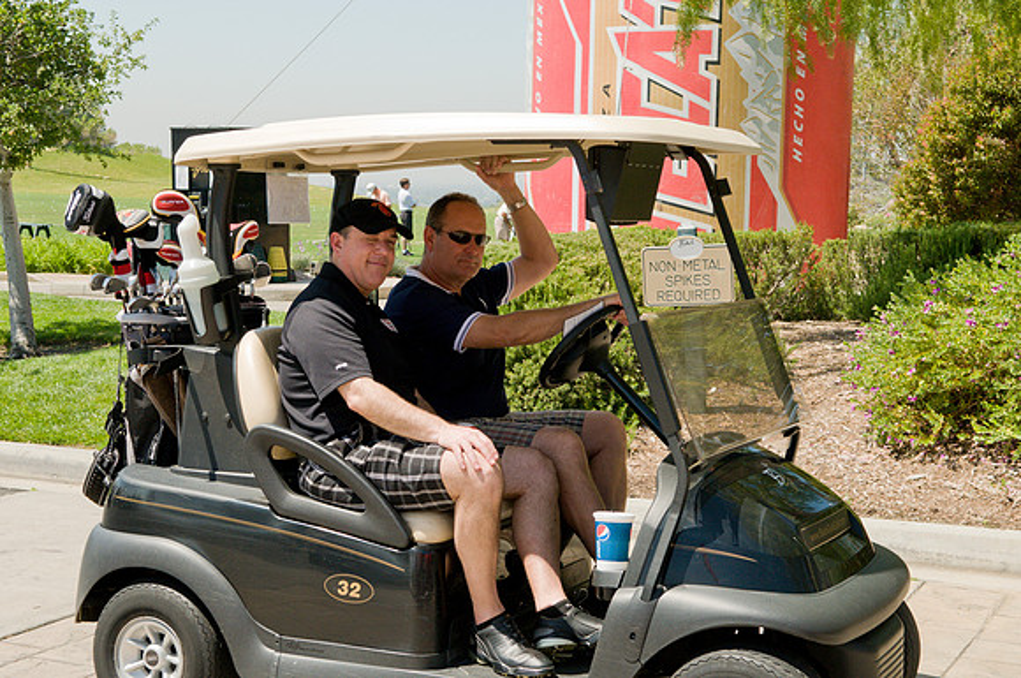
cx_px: 510
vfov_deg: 23.7
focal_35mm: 57
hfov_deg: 35.1
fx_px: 1614
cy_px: 339
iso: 400
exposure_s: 1/800
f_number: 7.1
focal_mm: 38
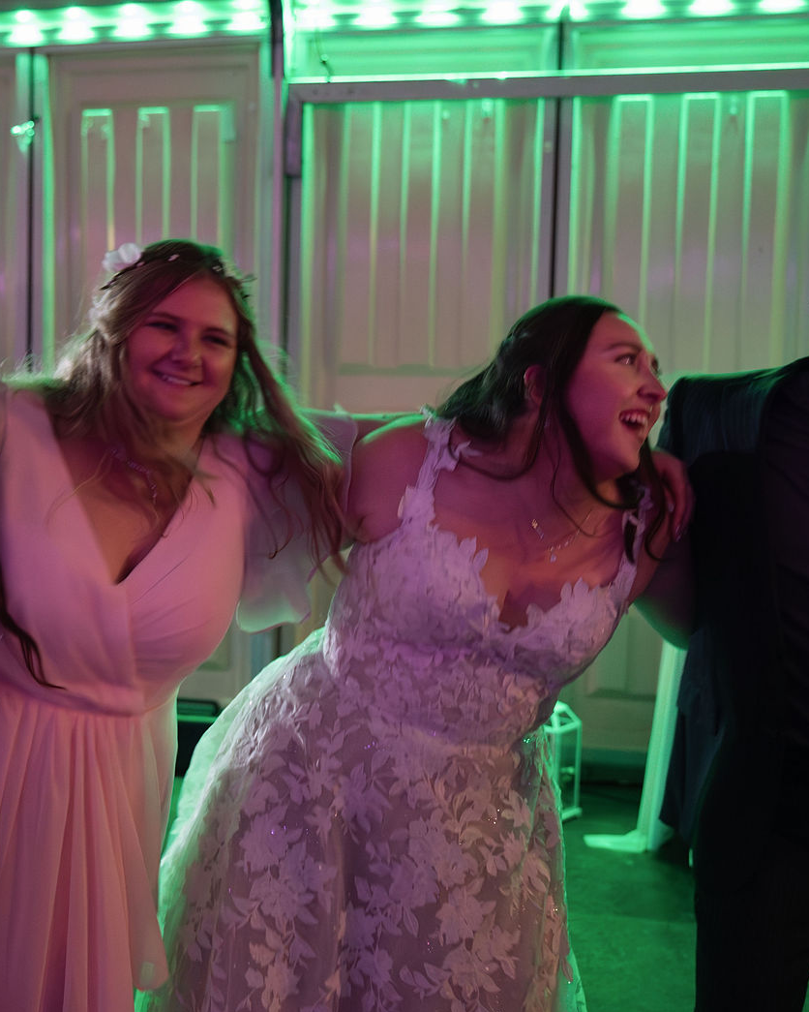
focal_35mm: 46
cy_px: 502
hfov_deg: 32.4
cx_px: 257
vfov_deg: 40.3
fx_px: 1377
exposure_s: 1/60
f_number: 2.8
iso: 12800
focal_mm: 32
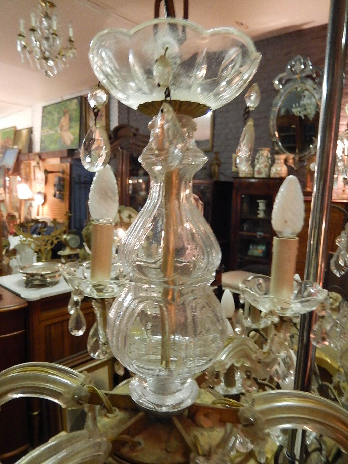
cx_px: 174
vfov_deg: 69.4
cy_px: 232
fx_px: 335
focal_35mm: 25
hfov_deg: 54.9
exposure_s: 1/8
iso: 500
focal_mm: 4.5
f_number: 3.4
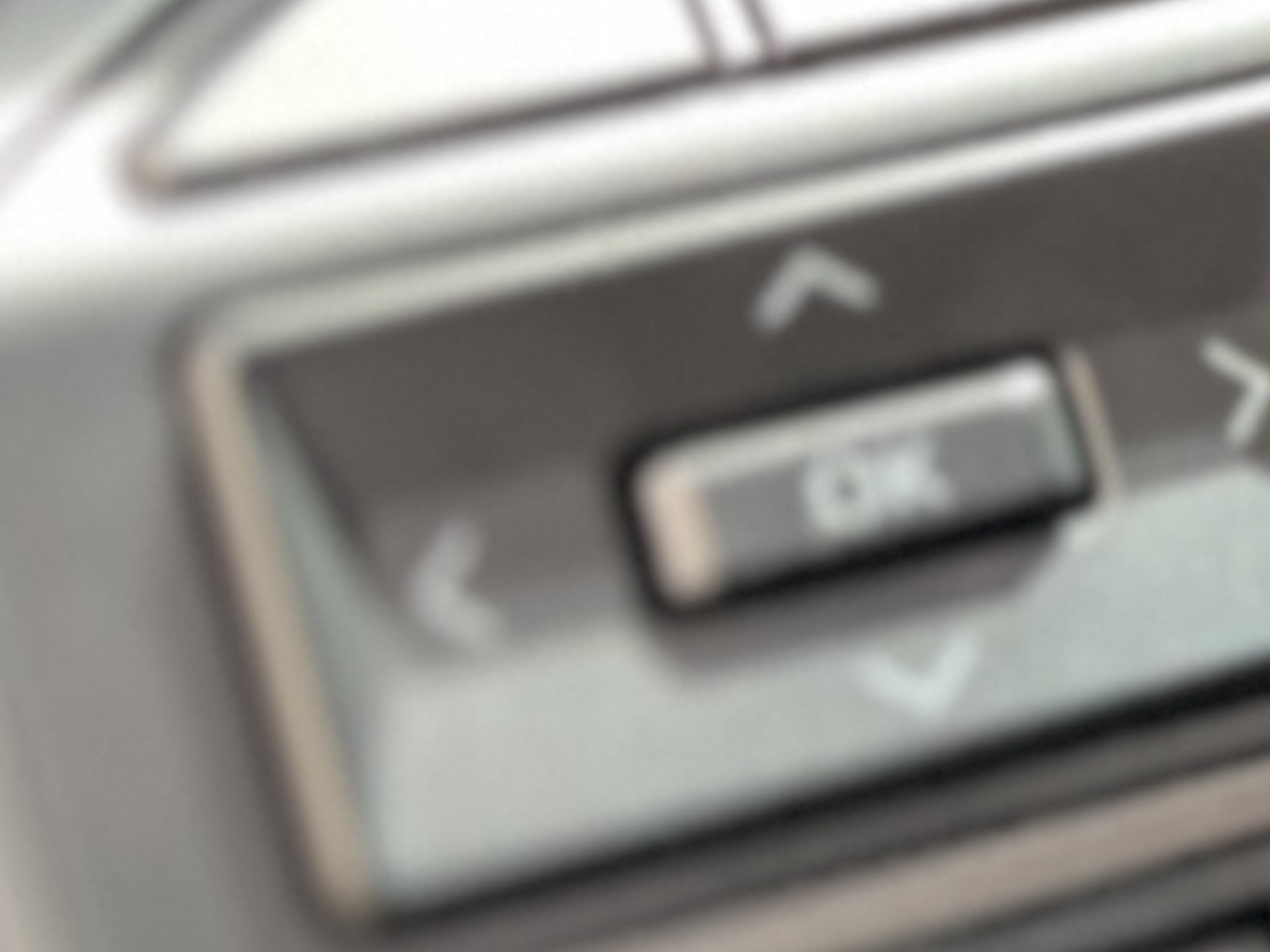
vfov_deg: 9.2
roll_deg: +0.3
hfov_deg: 9.8
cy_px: -178
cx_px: 3616
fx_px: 5869
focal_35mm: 160
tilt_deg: -17.5
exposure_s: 1/60
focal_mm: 5.1
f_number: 1.6
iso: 160
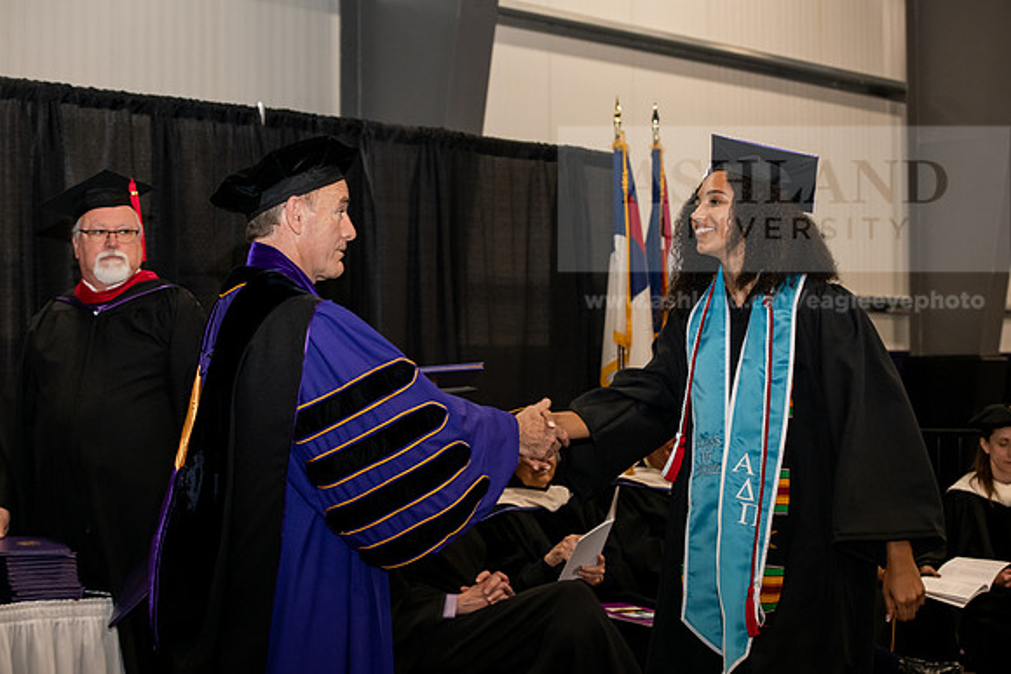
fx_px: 1966
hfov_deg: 28.8
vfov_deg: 19.5
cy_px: 337
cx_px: 506
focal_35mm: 70
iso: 2000
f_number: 5.6
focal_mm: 70
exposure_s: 1/200
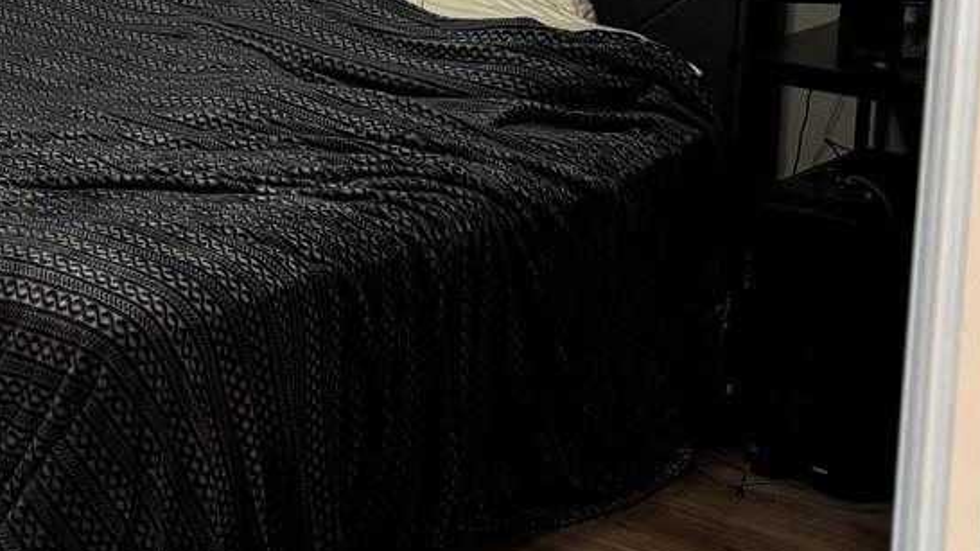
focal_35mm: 83
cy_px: -84
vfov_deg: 14.2
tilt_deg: -8.4
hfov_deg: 24.4
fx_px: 2157
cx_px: -5
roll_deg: +0.0
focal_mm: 5.96
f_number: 1.6
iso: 200
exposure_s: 1/60
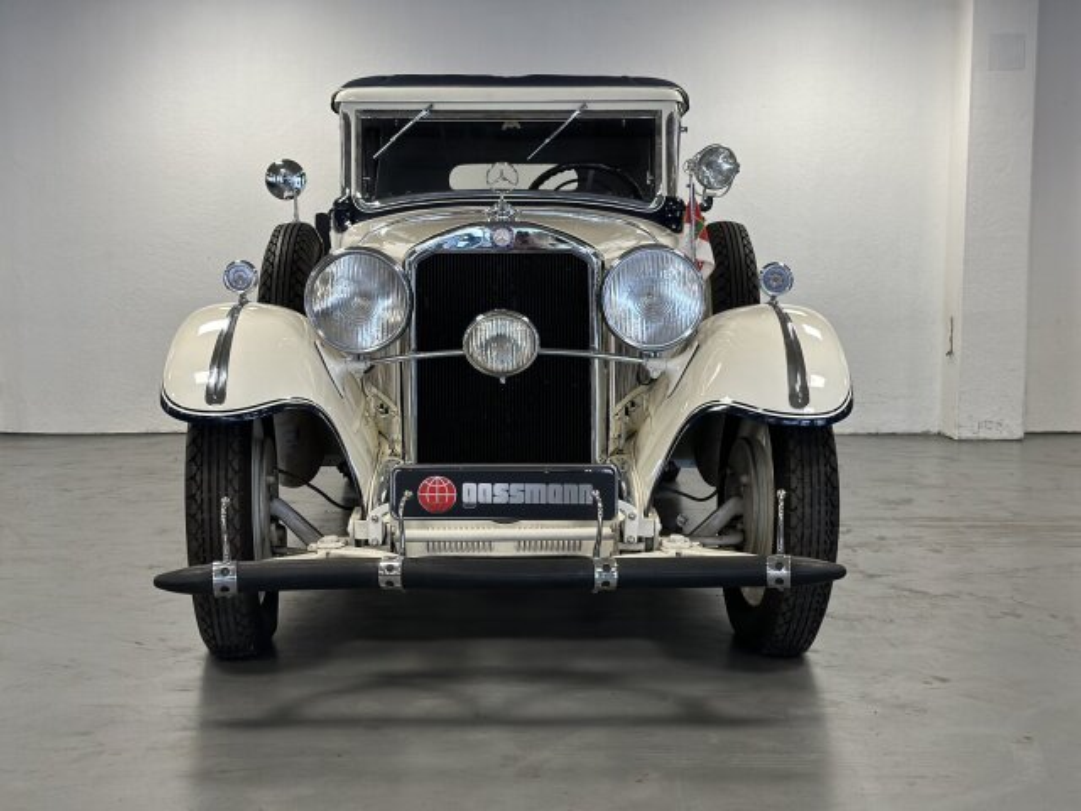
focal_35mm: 48
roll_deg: -0.3
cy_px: 406
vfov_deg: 30.3
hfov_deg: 39.7
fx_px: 1499
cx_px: 540
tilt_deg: -6.1
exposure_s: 1/81
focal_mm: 6.86
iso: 125
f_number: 1.78
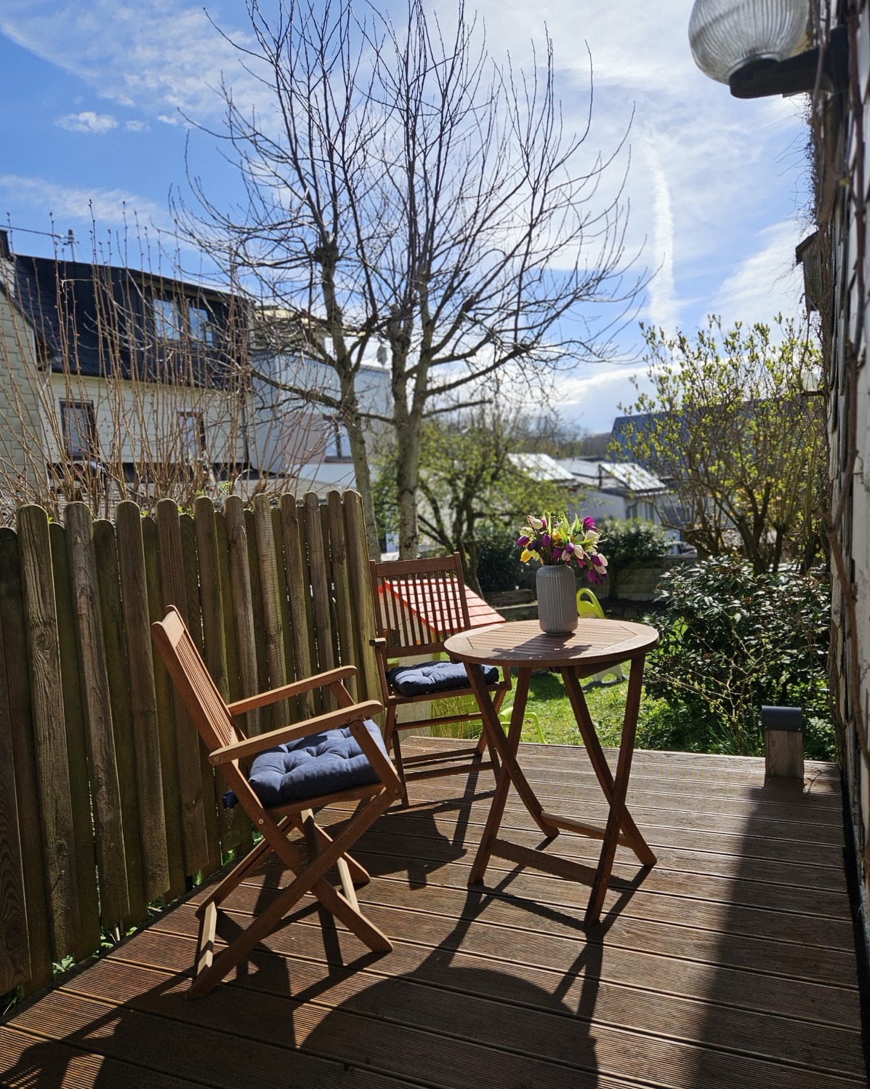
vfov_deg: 70.3
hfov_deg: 58.8
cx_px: 435
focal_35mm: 24
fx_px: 773
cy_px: 532
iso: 25
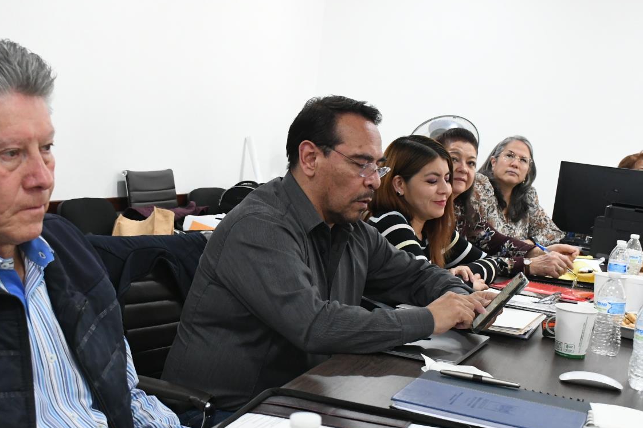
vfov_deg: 25.9
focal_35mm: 52
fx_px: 929
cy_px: 257
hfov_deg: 38.1
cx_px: 273
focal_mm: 24
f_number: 5.6
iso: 3200
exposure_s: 1/125
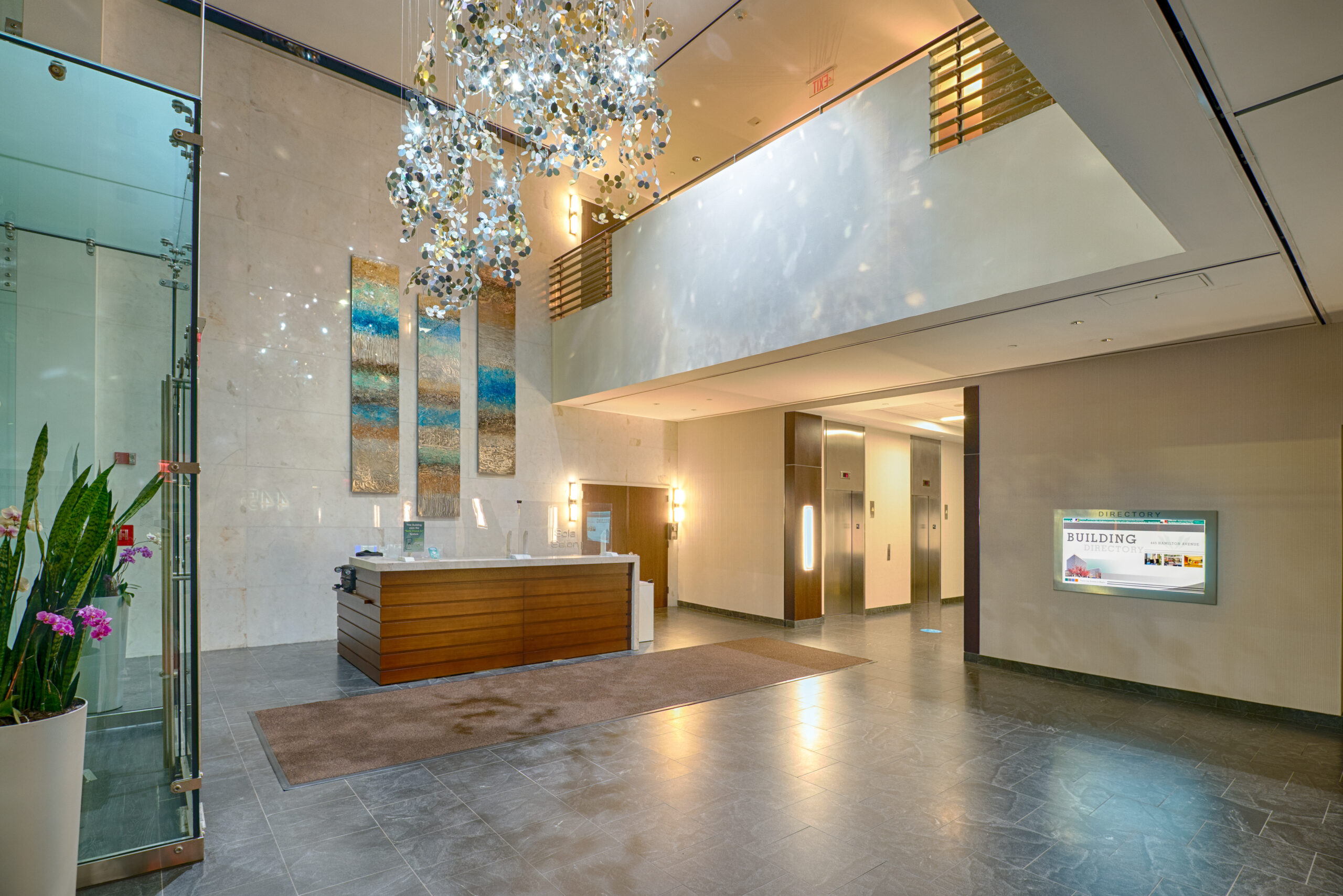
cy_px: 448
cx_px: 672
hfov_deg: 96.7
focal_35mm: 16
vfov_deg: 73.8
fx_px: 597
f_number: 8
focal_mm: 16
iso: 640
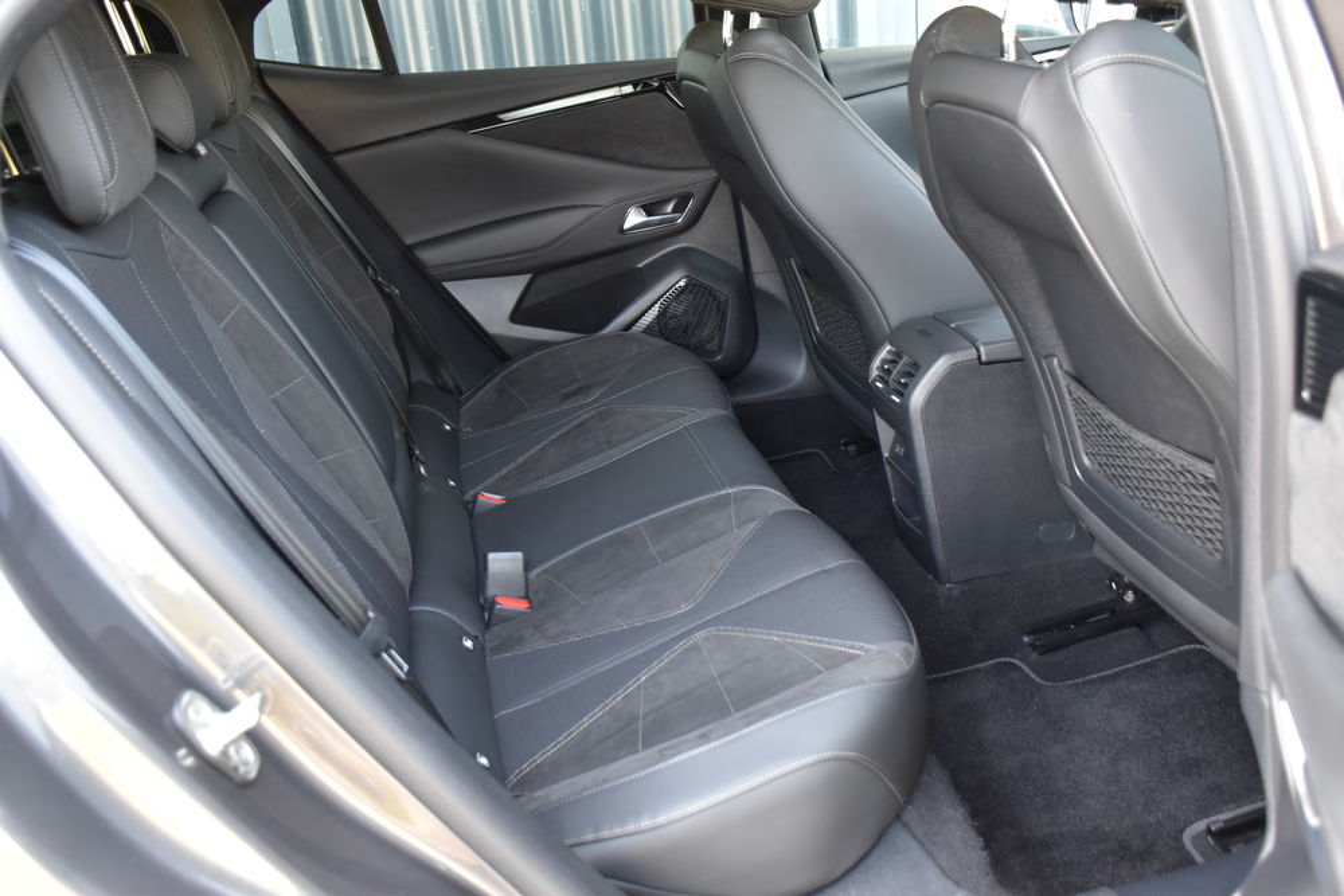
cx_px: 672
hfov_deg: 61.9
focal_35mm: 30
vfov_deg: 43.6
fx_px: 1120
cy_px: 448
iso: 1400
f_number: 3.5
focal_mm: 20
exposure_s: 1/60
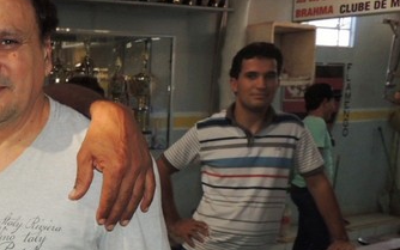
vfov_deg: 20.8
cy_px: 232
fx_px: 665
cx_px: -60
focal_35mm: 61
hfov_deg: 29.5
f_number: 3
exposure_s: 1/30
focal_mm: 4.3
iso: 200
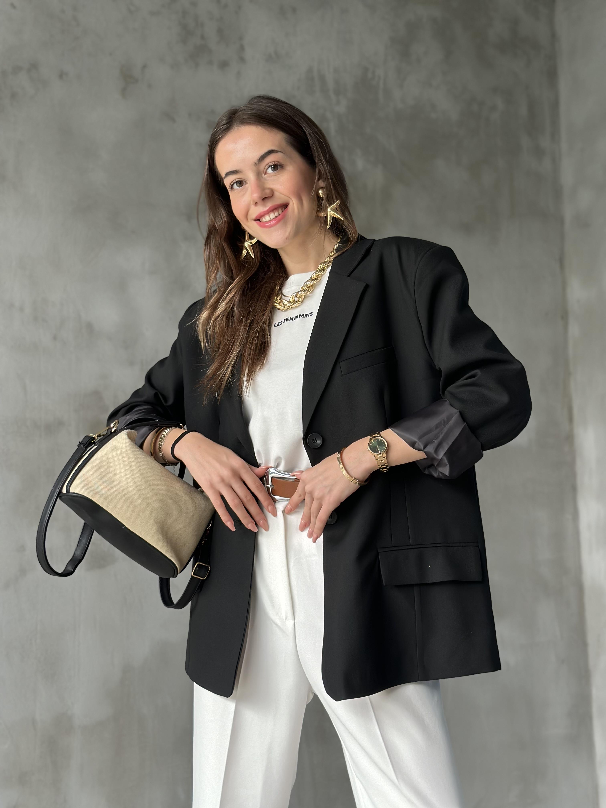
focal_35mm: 48
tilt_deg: +6.1
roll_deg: -0.3
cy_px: 404
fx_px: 1120
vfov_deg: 39.7
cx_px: 303
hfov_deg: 30.3
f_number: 1.78
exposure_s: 1/68
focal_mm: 6.86
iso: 125
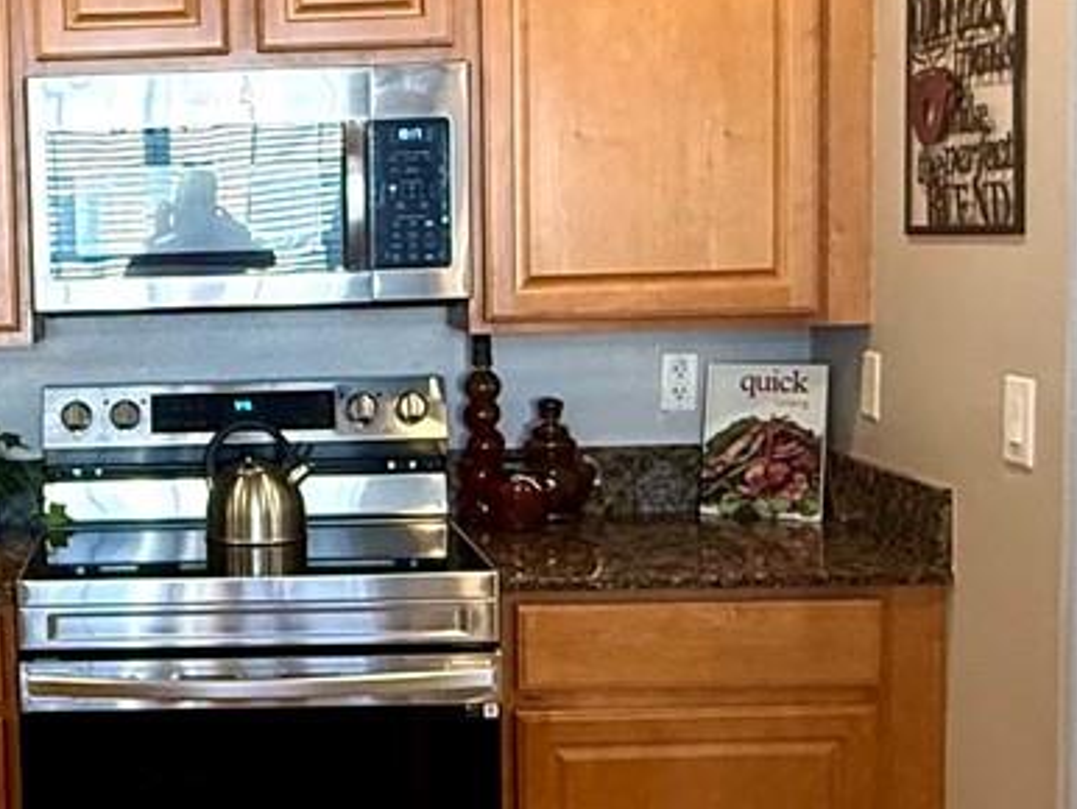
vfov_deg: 25.3
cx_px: 117
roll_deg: +2.5
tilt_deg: -3.9
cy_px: 388
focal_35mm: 58
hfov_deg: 31.7
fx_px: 1806
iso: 320
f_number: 2.2
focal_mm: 2.22
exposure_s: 1/60
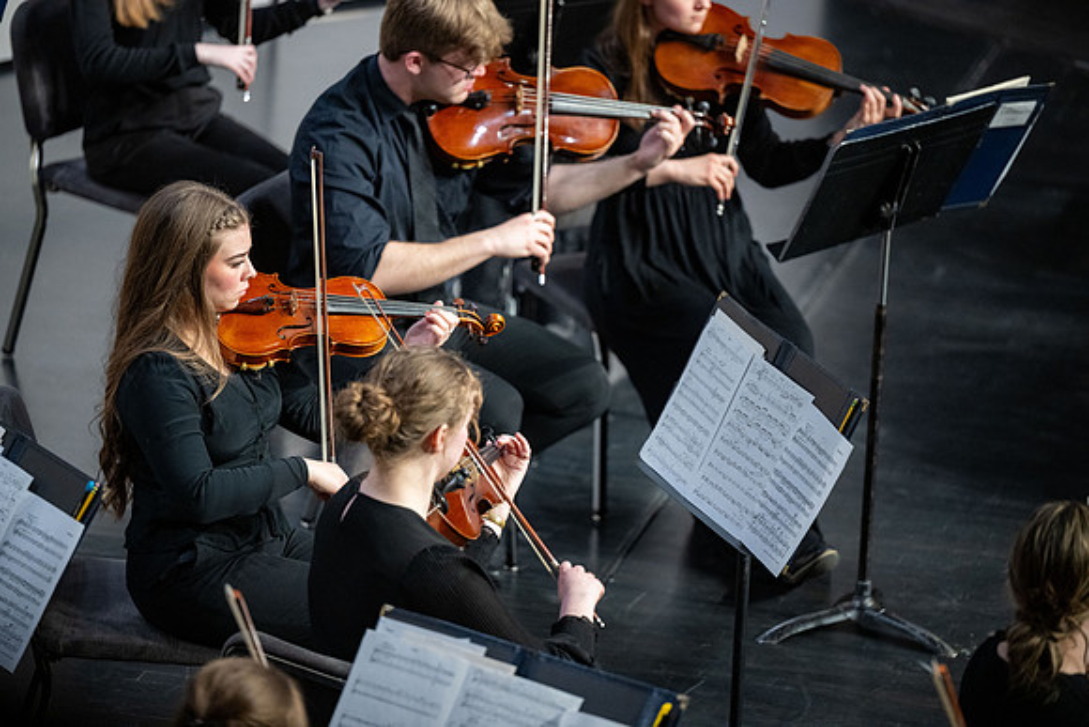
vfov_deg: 6.9
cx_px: 544
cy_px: 364
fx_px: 6051
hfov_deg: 10.3
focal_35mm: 200
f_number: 2.8
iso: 1600
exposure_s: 1/400
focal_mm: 200
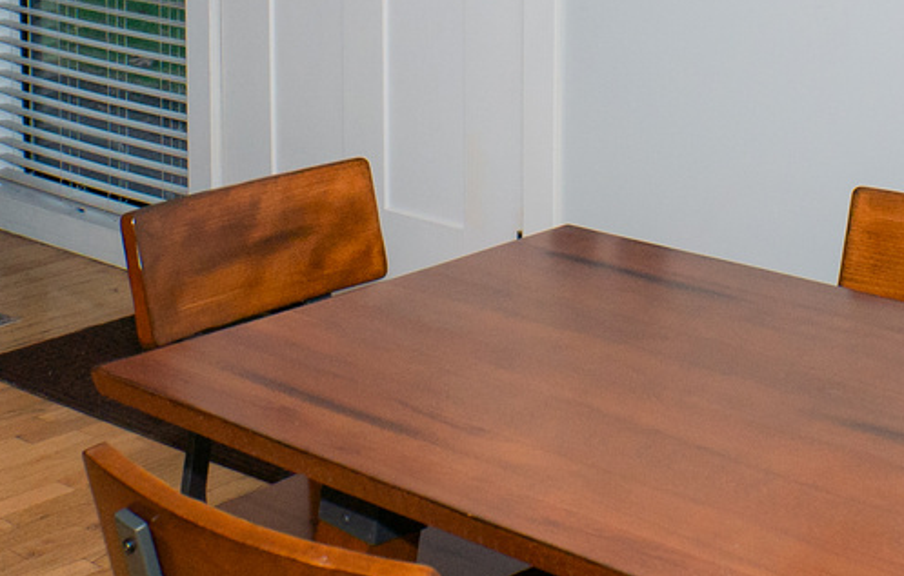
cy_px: -195
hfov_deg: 25.9
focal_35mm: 79
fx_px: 1958
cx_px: 590
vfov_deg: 15.8
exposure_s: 1/250
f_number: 4
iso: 250
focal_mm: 17
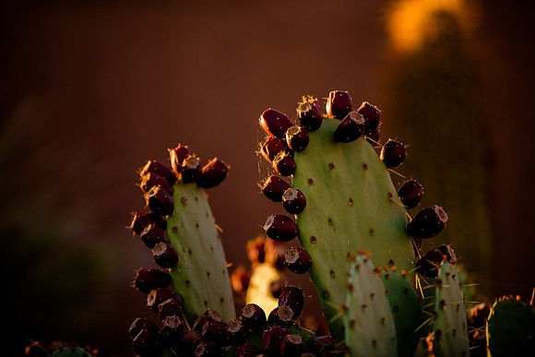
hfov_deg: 10.3
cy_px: 178
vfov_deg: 6.9
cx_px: 268
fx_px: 2973
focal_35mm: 200
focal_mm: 200
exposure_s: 1/500
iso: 200
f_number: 2.8
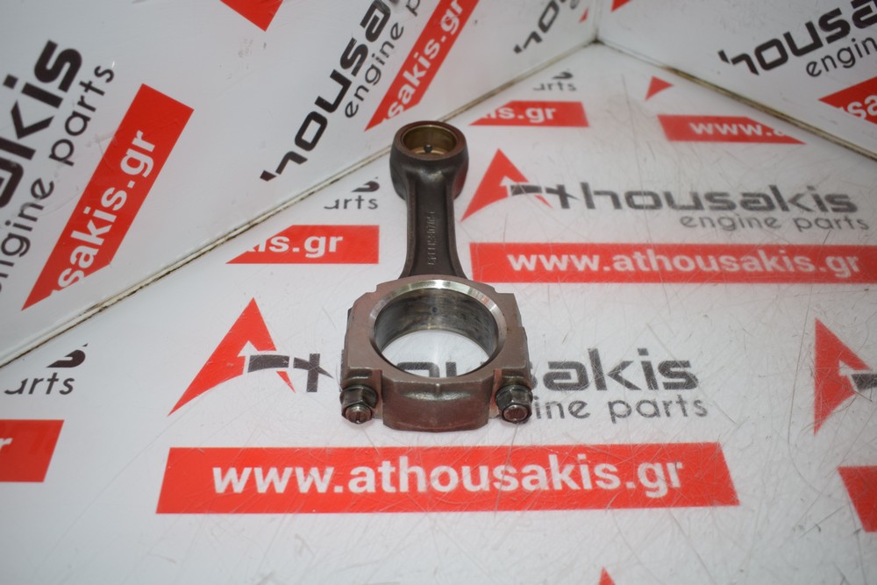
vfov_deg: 38.4
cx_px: 438
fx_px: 841
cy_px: 292
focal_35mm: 34
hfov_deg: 55.1
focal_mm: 23
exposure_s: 1/160
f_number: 3.8
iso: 500
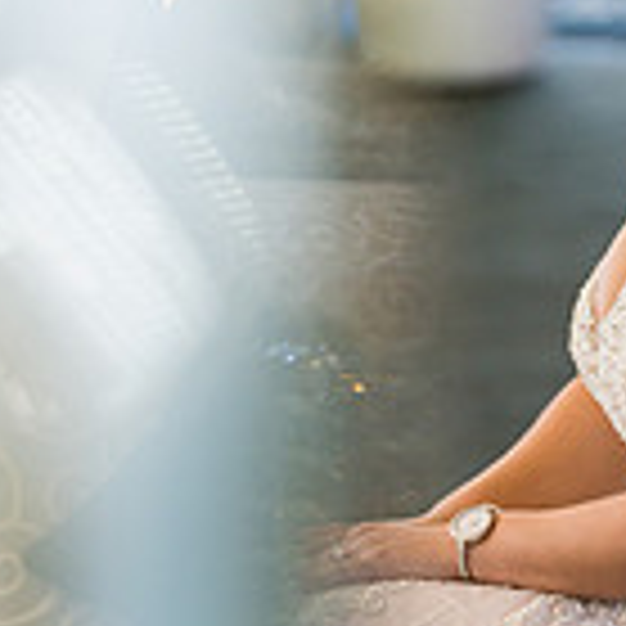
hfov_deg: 4.5
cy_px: 667
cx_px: 567
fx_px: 8041
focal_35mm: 393
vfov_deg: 4.4
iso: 320
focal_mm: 143
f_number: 2.8
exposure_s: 1/200
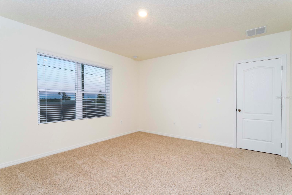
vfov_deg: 70.4
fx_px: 138
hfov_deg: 93.3
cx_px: 146
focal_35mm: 17
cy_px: 98
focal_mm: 17
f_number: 22
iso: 800
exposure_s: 1/10
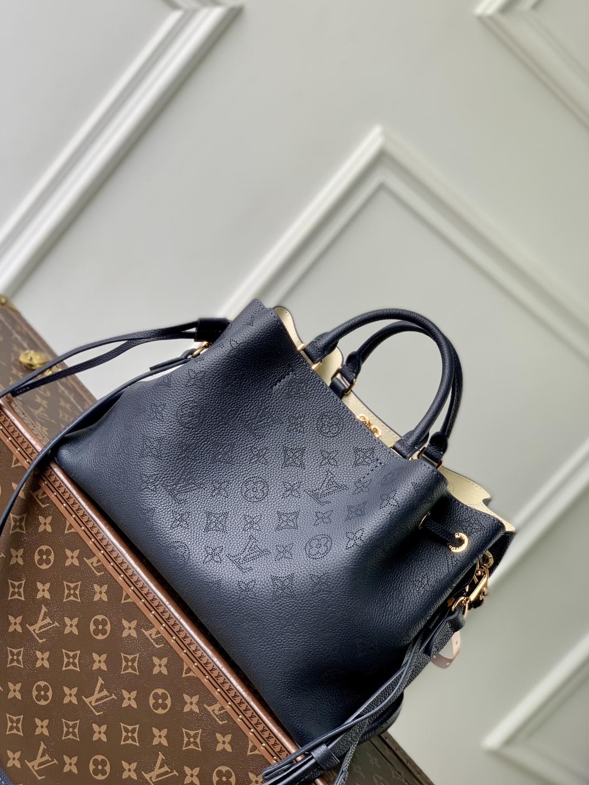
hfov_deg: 27.5
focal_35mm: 53
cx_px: 292
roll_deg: -41.0
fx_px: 1202
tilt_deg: -10.5
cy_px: 393
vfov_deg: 36.2
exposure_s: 1/122
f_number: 2.4
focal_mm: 6
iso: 20
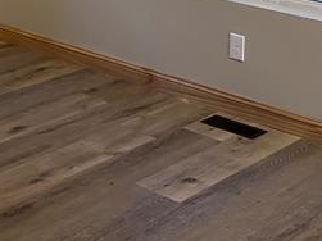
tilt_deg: -4.8
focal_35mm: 98
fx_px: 911
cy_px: -132
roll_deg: -0.7
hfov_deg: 19.7
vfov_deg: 14.0
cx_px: 33
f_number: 1.78
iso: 1000
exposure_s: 1/40
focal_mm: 6.86
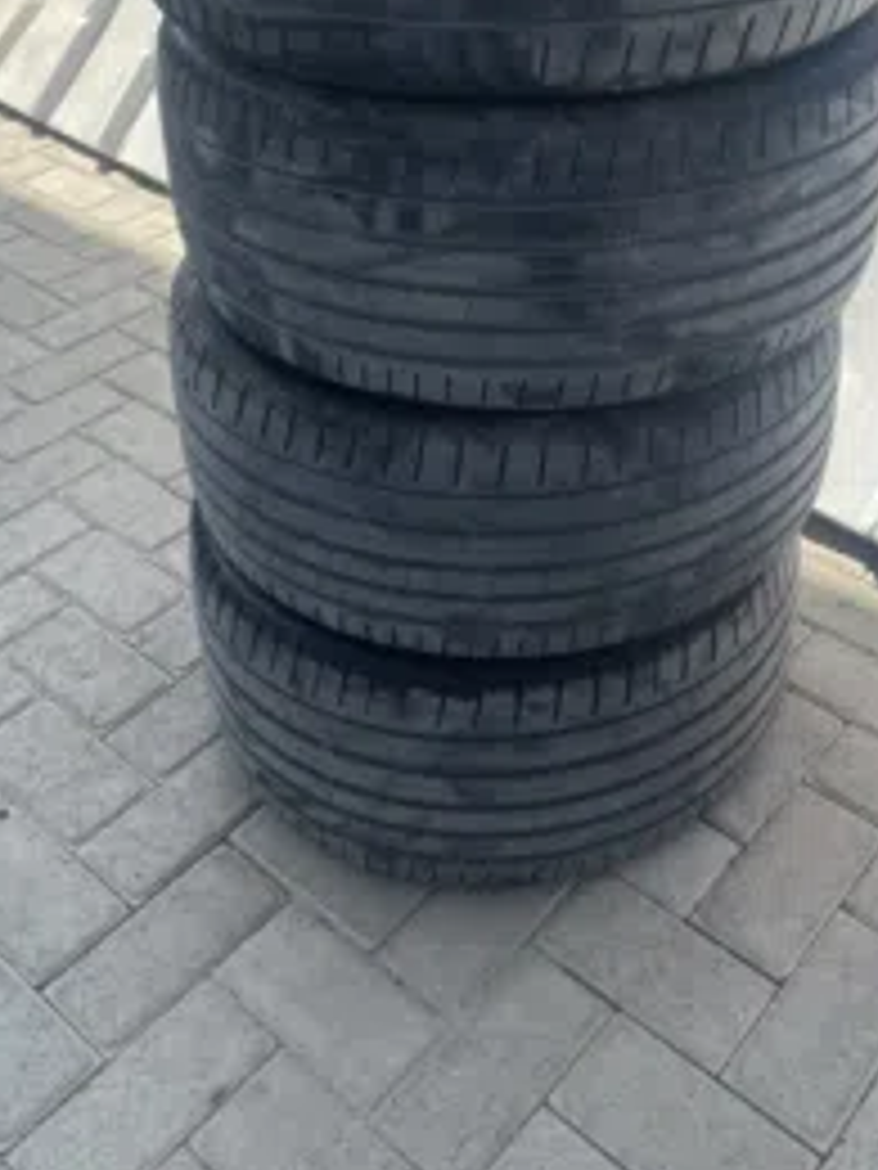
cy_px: 284
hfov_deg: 35.7
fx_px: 1353
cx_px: 558
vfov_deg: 45.1
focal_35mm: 40
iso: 32
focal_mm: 4.2
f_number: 1.6
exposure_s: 1/1147
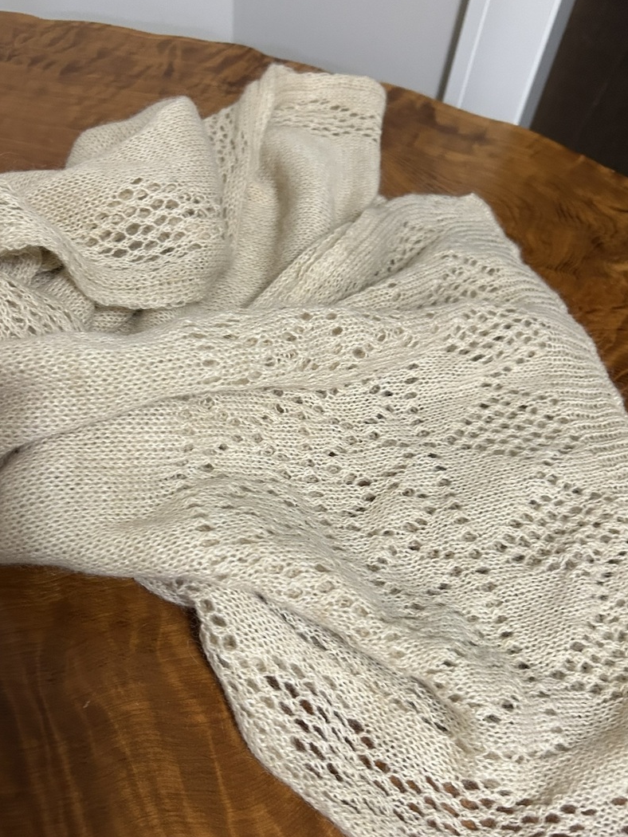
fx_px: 798
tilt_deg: -53.3
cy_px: 446
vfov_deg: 55.3
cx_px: 296
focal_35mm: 33
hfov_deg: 42.9
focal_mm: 5.7
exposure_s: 1/60
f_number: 1.5
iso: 400
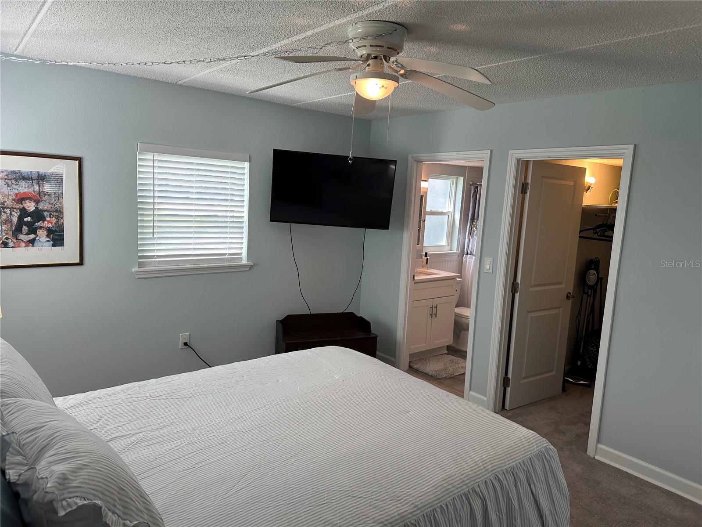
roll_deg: -3.1
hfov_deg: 71.6
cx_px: 351
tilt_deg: -7.2
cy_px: 264
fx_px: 487
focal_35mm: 24
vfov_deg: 56.8
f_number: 1.78
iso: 80
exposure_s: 1/120
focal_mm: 6.86
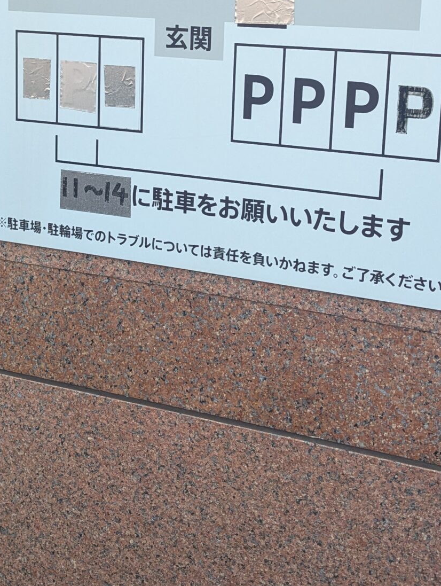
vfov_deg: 33.6
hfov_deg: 26.1
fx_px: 949
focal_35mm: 56
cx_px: 195
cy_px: 141
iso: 127
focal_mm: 6.81
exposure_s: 1/222
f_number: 1.85
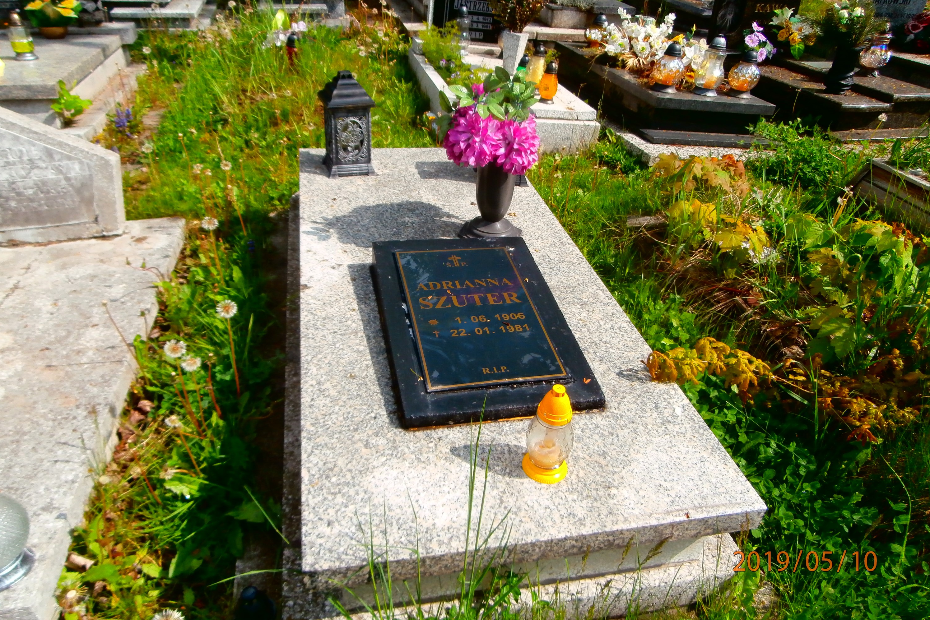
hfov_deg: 71.5
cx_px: 465
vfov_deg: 51.2
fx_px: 646
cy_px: 285
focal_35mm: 25
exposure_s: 1/800
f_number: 3
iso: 100
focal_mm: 4.2
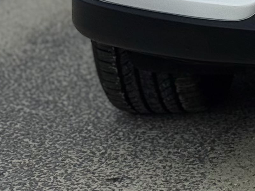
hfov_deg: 7.8
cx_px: 539
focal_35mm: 241
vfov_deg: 6.0
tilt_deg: -2.7
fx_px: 1775
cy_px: -234
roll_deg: -0.6
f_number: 1.78
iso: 64
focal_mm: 6.76
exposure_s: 1/15385
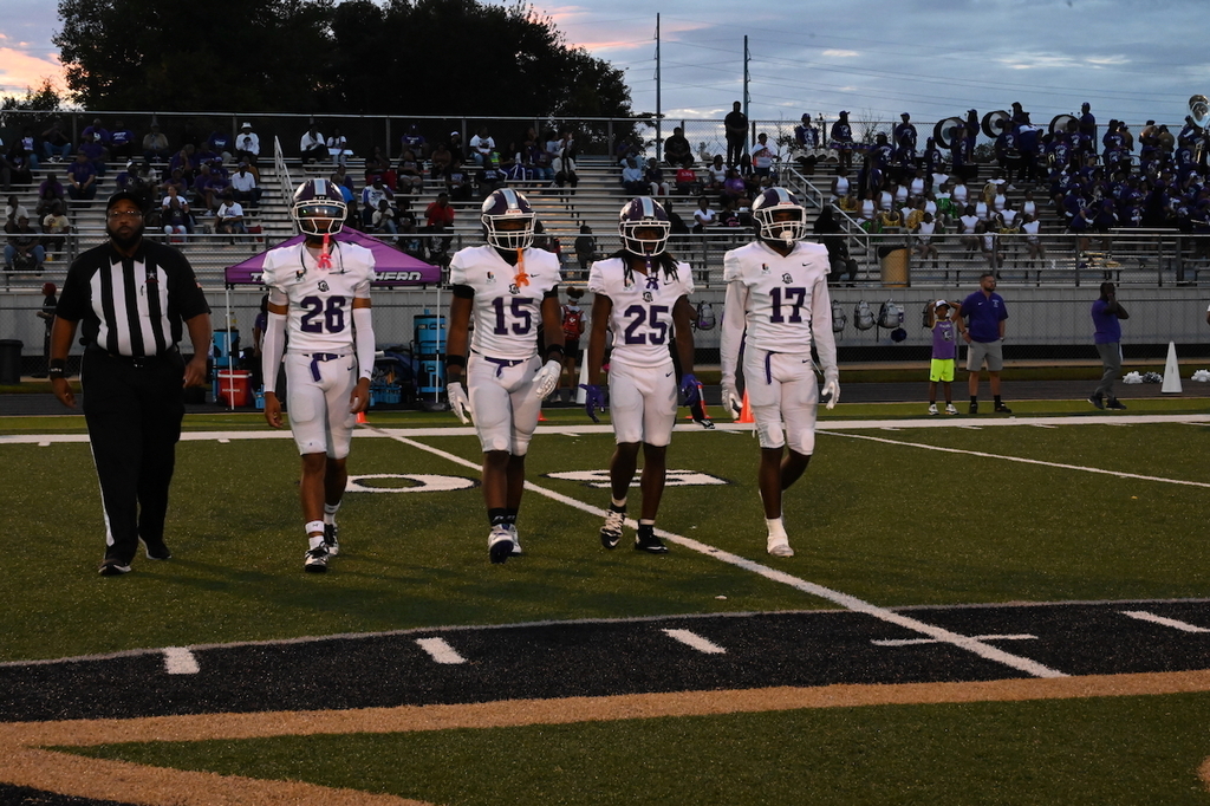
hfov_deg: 32.9
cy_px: 403
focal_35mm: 61
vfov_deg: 22.2
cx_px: 605
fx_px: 2050
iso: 8000
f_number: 16
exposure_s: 1/100
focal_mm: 61
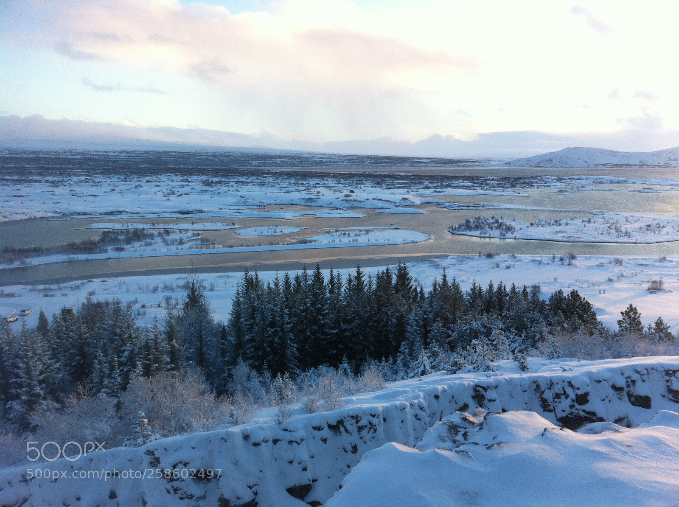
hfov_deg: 52.7
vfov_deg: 40.6
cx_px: 340
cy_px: 254
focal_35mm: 35
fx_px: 686
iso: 80
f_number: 2.8
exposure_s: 1/171
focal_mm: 3.85
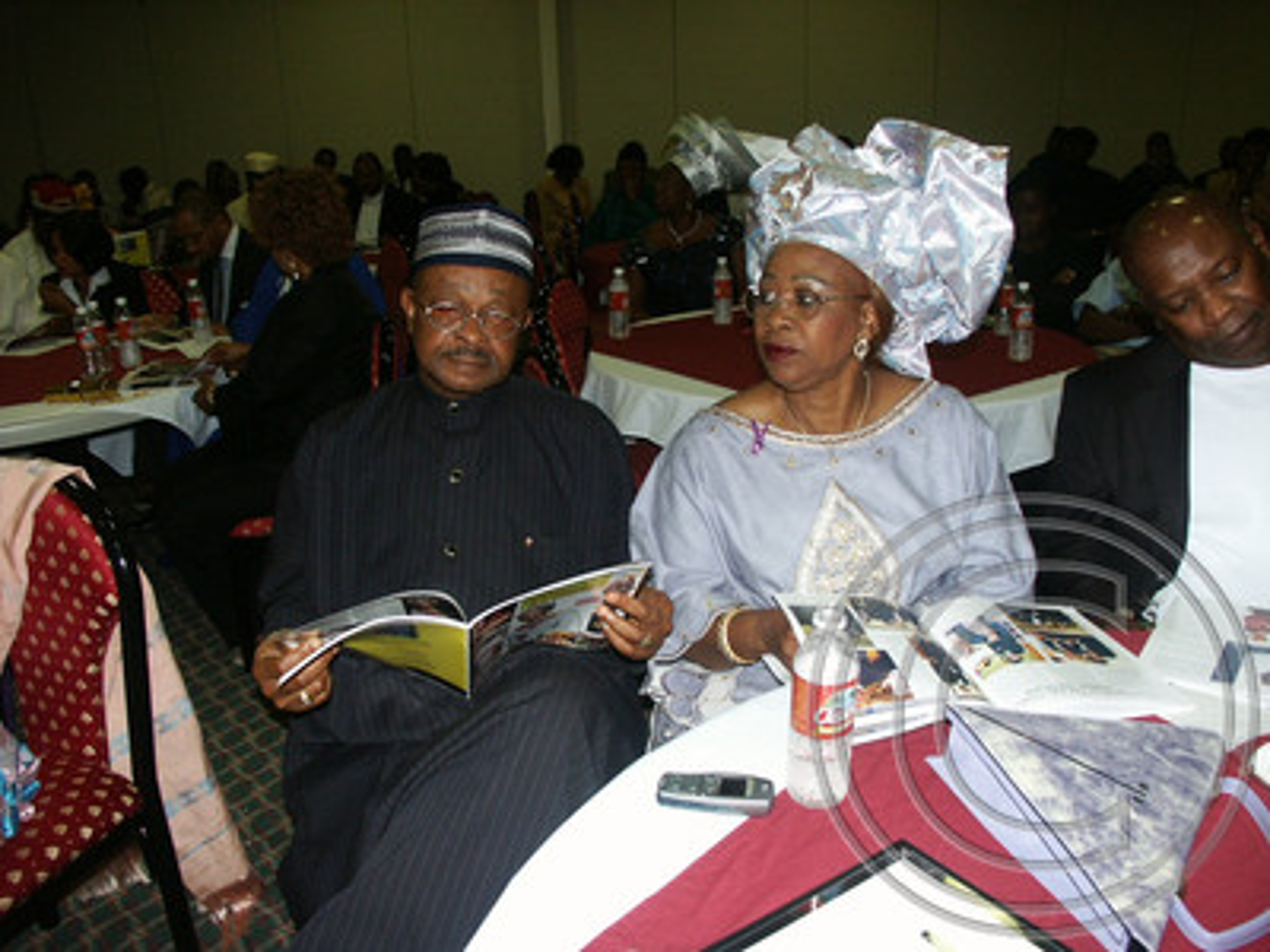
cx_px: 635
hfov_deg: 63.4
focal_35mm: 28
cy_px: 476
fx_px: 1027
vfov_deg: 49.7
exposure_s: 1/90
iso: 200
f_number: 2.8
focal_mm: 7.21
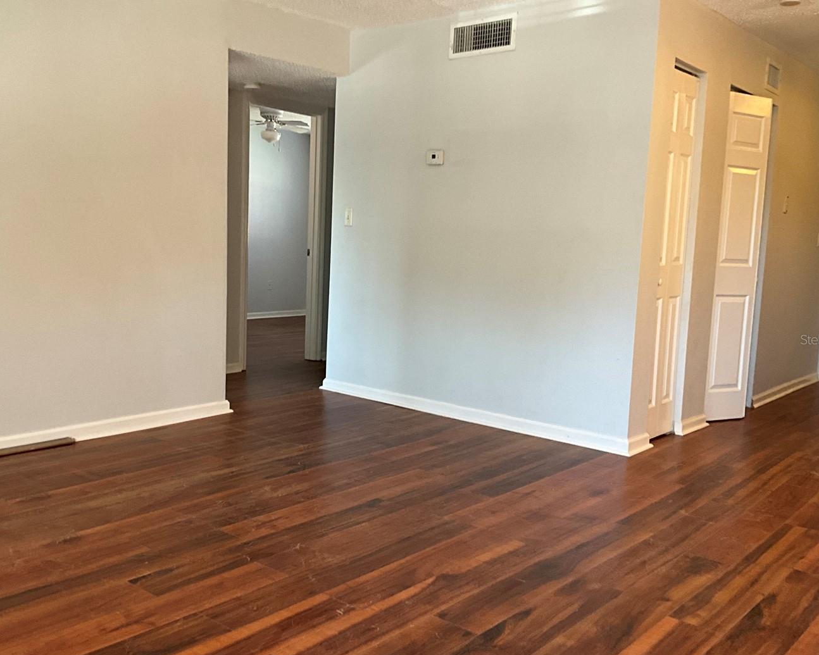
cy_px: 339
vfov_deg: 42.2
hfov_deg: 51.4
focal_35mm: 35
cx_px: 354
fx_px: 848
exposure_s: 1/60
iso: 80
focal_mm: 3
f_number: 1.8
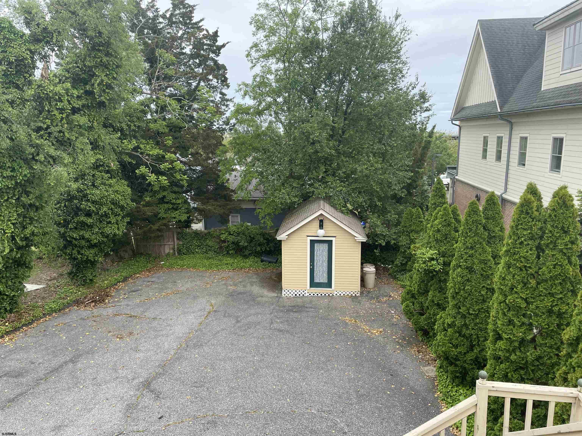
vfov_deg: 53.1
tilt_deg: -11.1
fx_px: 437
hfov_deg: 67.3
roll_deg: +0.7
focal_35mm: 26
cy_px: 218
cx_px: 291
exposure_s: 1/1159
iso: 50
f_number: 1.6
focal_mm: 4.2
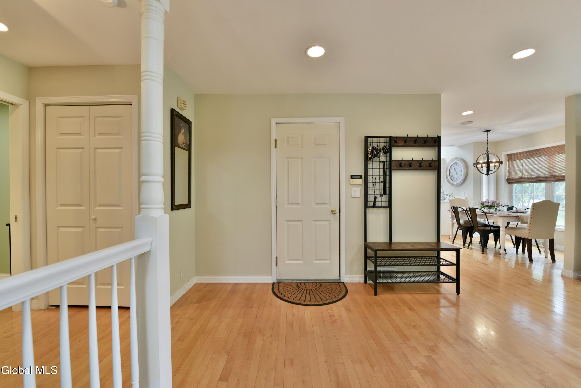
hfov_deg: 104.2
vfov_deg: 81.3
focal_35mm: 14
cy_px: 194
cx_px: 290
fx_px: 226
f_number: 8
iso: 800
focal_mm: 14
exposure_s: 1/25
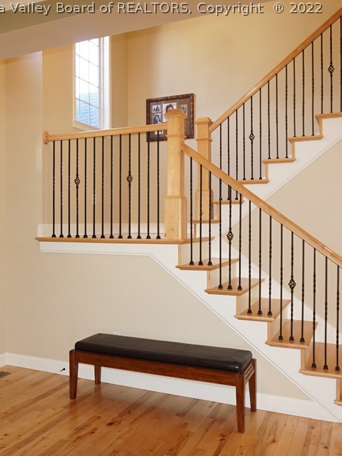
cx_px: 124
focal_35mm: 35
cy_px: 227
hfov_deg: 40.4
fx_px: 461
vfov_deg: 52.6
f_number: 4
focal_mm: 16
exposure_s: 1/160
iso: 1000
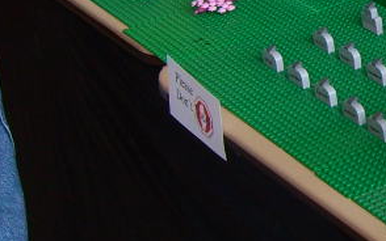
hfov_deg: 14.5
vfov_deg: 10.1
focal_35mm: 129
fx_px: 1358
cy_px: 28
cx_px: 664
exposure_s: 1/30
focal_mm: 5.8
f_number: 2.8
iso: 56
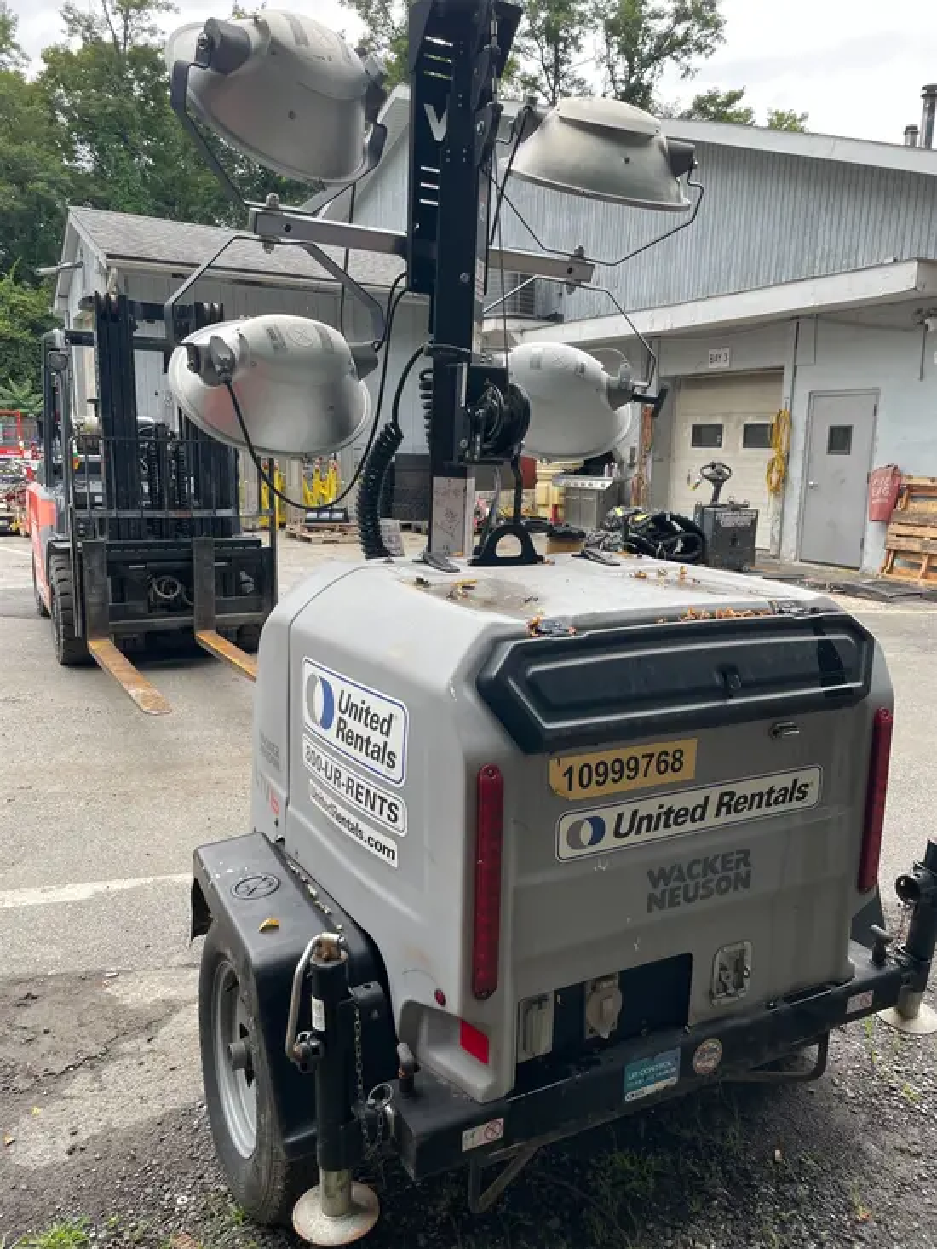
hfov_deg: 53.1
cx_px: 468
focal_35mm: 26
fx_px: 938
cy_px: 624
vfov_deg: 67.3
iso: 32
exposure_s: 1/259
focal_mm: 4.2
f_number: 1.6
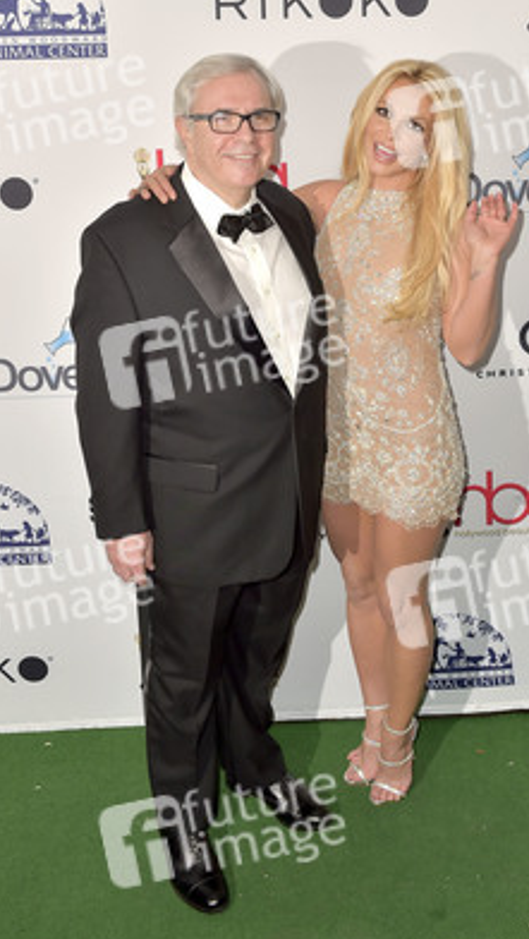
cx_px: 293
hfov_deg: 37.8
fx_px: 772
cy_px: 472
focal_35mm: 31
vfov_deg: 62.6
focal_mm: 29
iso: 400
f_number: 6.3
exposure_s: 1/250
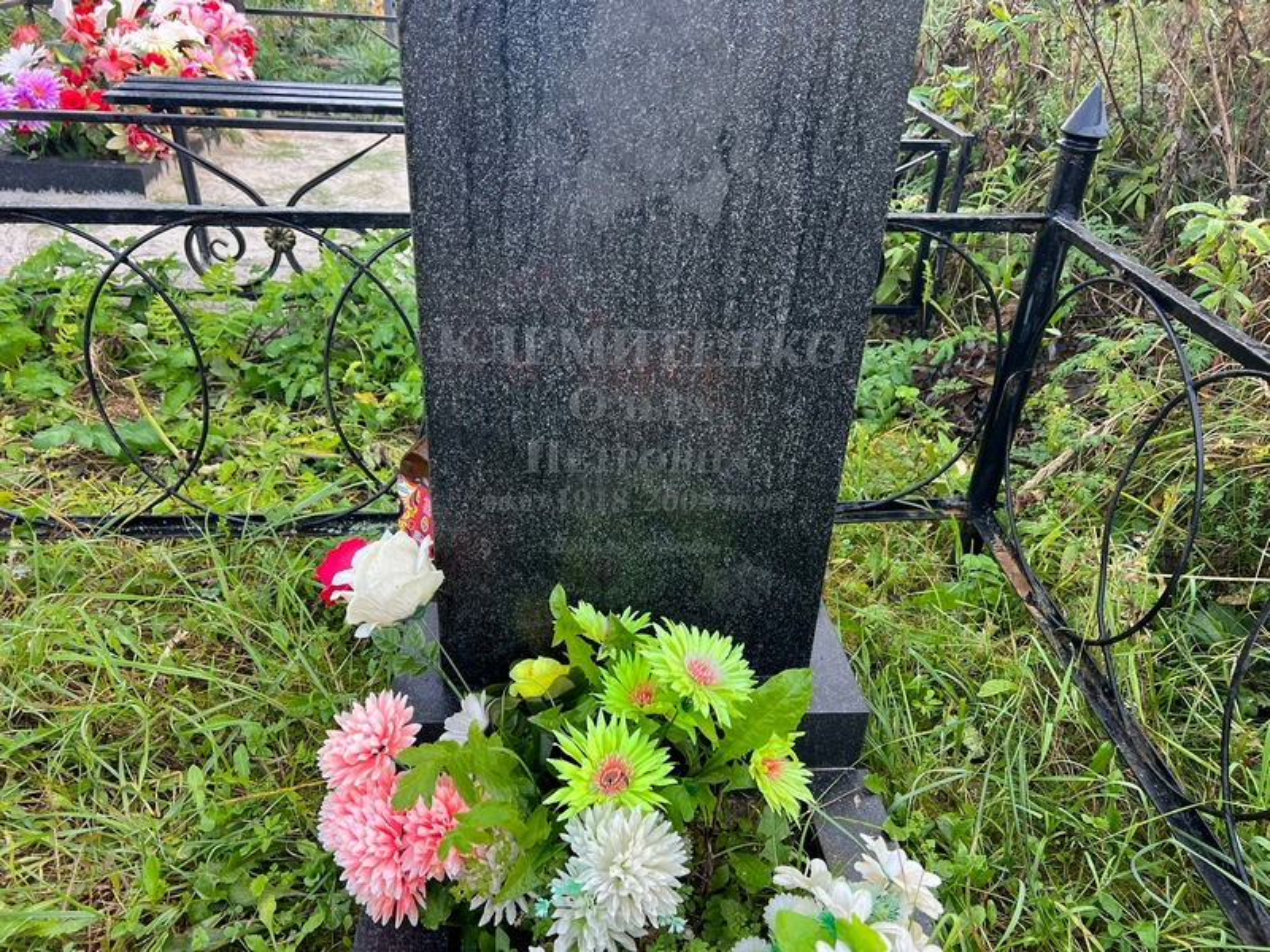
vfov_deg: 53.1
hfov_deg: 67.3
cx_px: 635
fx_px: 954
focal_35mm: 26
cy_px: 476
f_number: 1.5
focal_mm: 5.7
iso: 32
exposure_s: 1/123
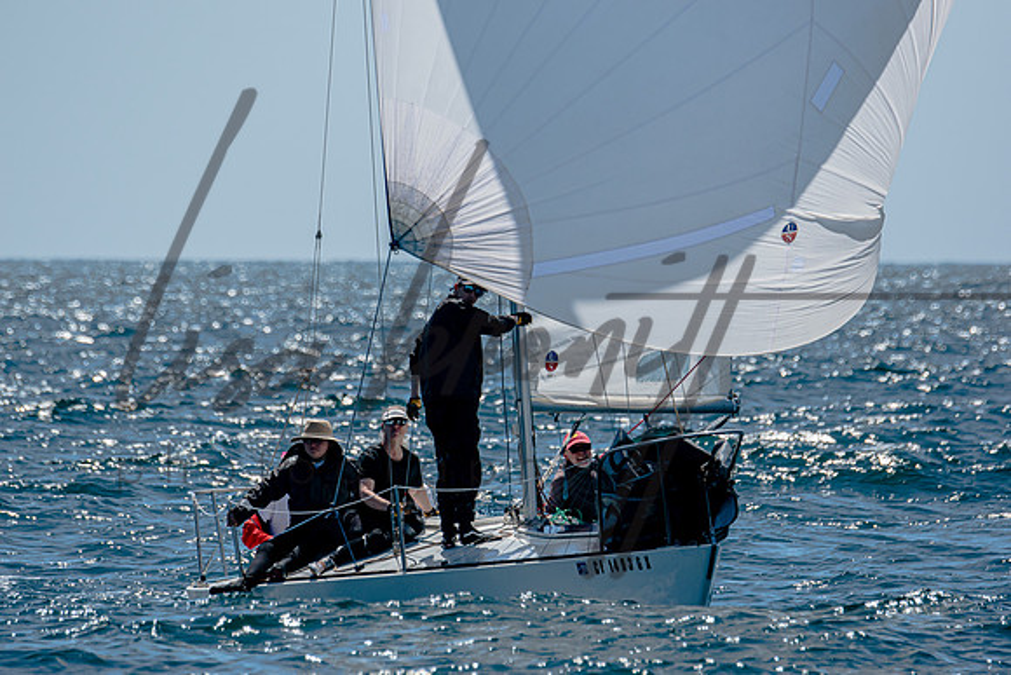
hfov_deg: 4.0
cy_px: 338
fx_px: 14325
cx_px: 506
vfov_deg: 2.7
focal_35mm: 510
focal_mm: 340
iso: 200
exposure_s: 1/2000
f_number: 5.6
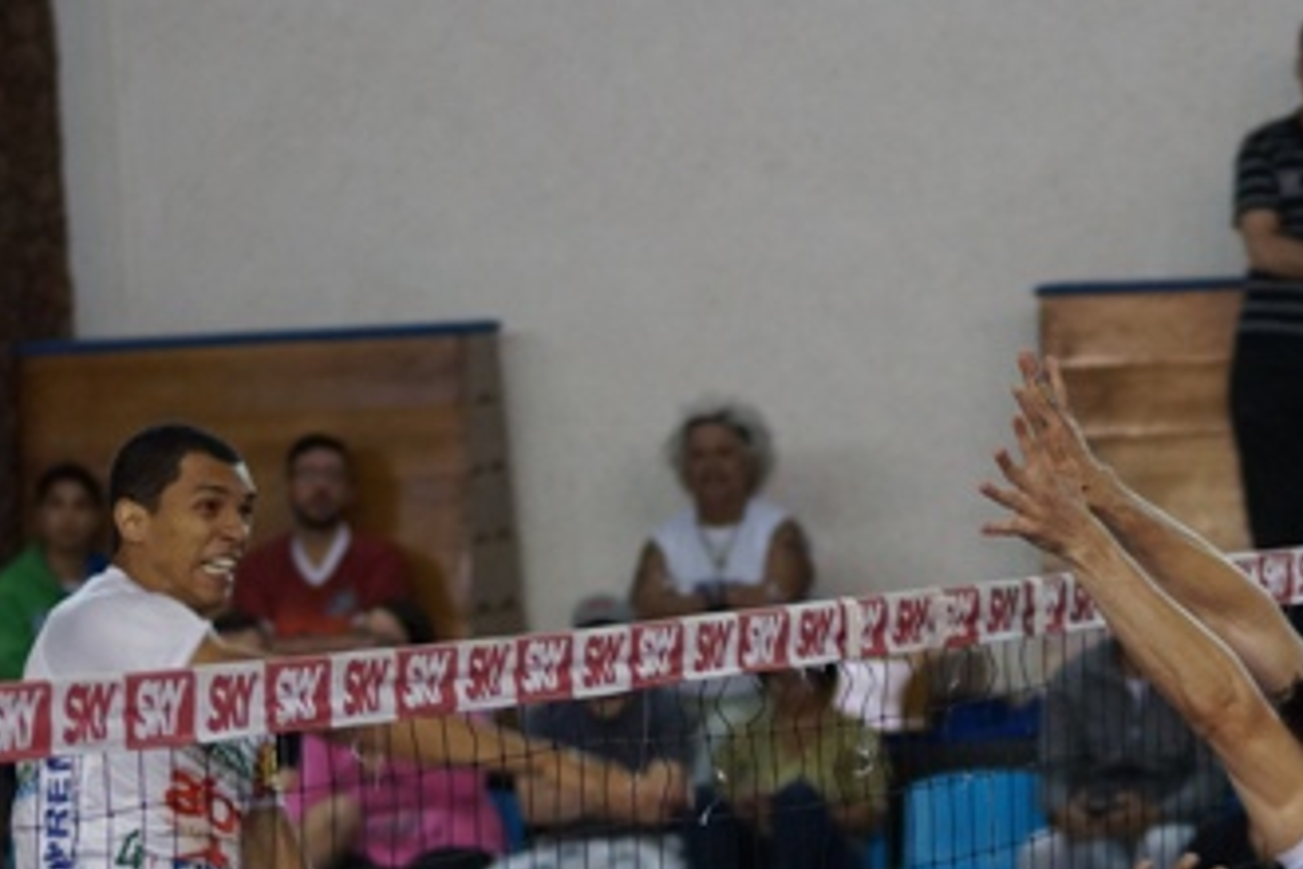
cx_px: 1185
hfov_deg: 6.6
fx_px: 11191
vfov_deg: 4.4
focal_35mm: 309
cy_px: 1037
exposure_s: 1/500
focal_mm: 85
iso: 800
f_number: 2.8
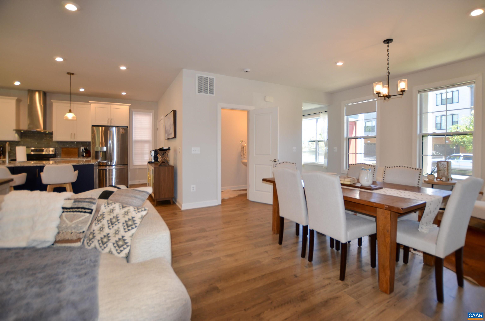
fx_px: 202
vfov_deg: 77.1
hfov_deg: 100.5
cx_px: 242
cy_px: 160
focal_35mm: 15
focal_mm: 10
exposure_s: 1/60
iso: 100
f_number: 3.5
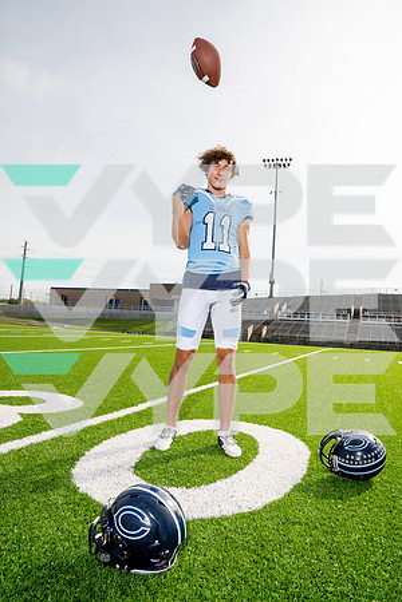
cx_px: 201
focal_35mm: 24
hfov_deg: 53.1
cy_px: 301
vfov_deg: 73.7
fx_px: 402
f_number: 8
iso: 100
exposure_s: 1/250
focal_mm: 24
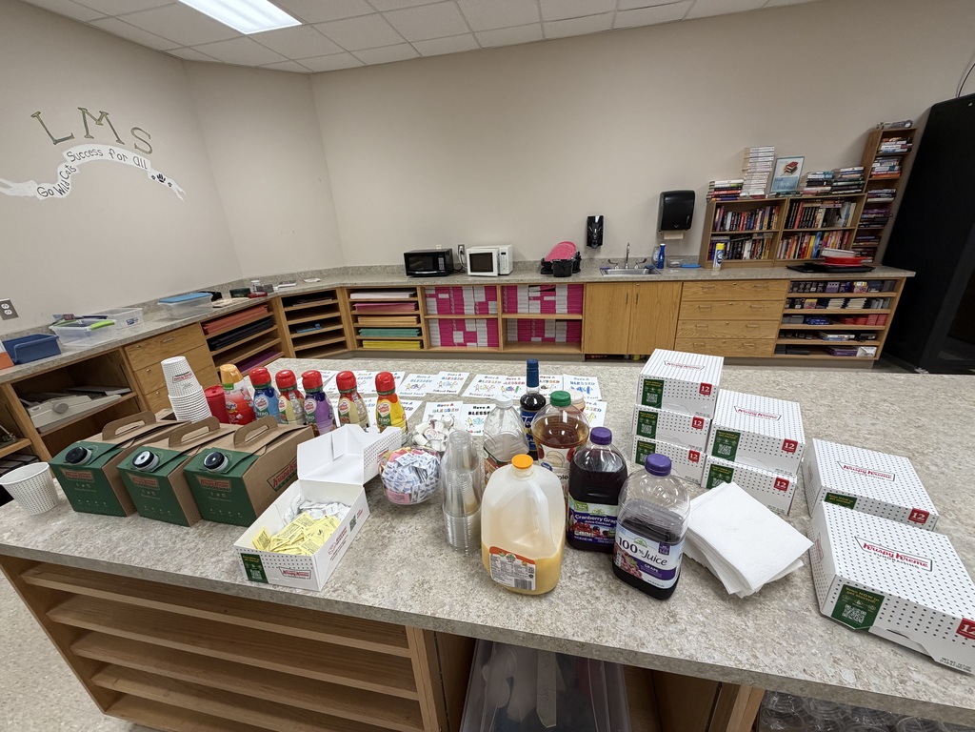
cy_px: 366
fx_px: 394
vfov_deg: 85.7
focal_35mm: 14
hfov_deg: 102.1
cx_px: 488
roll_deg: +4.0
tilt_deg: -22.0
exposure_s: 1/120
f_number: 2.2
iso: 160
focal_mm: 2.22
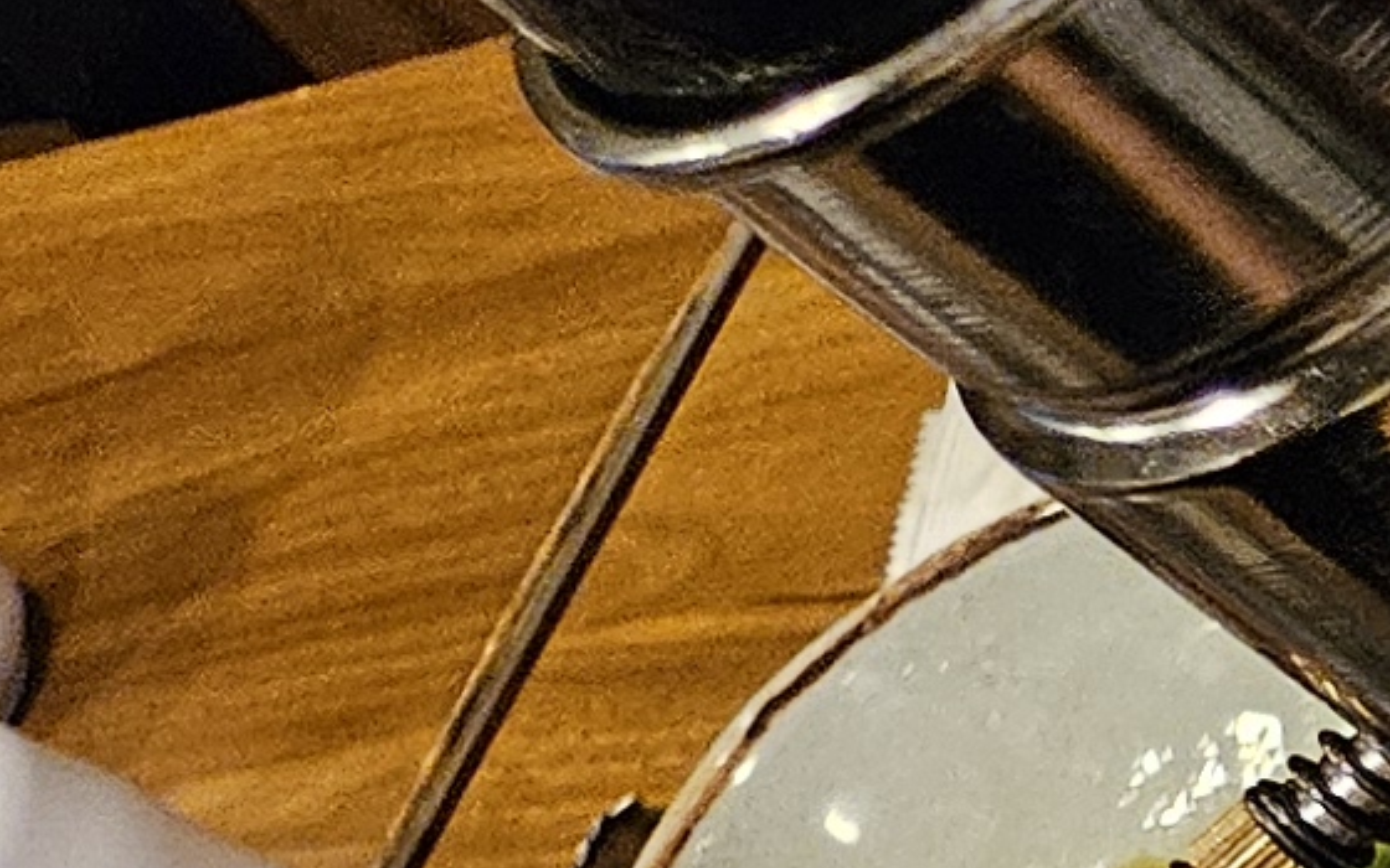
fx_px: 6591
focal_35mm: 174
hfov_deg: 8.7
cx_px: 4791
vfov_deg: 6.9
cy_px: 2406
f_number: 1.8
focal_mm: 5.4
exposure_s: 1/120
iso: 800
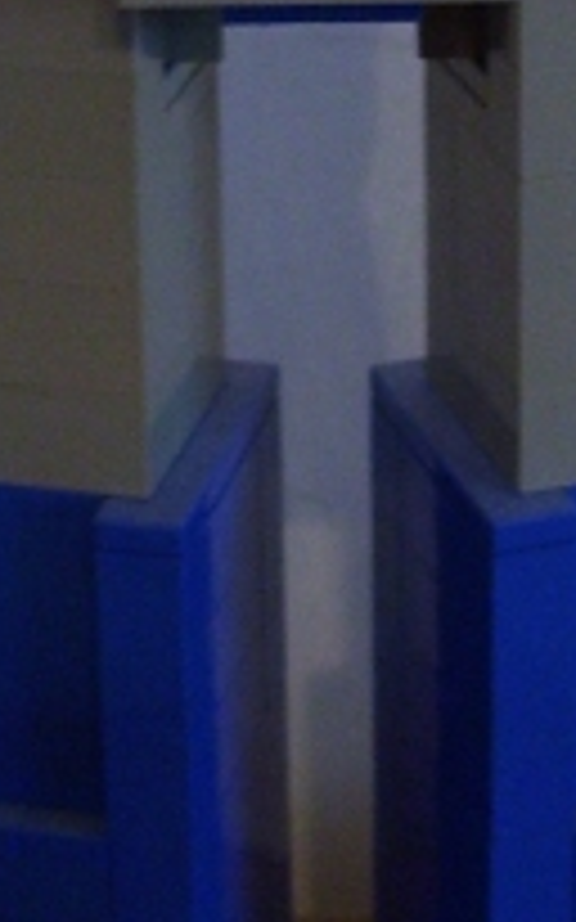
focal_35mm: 163
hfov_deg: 8.0
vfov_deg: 12.7
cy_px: -27
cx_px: 266
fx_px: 4097
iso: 160
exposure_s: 1/8
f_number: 2.7
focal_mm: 6
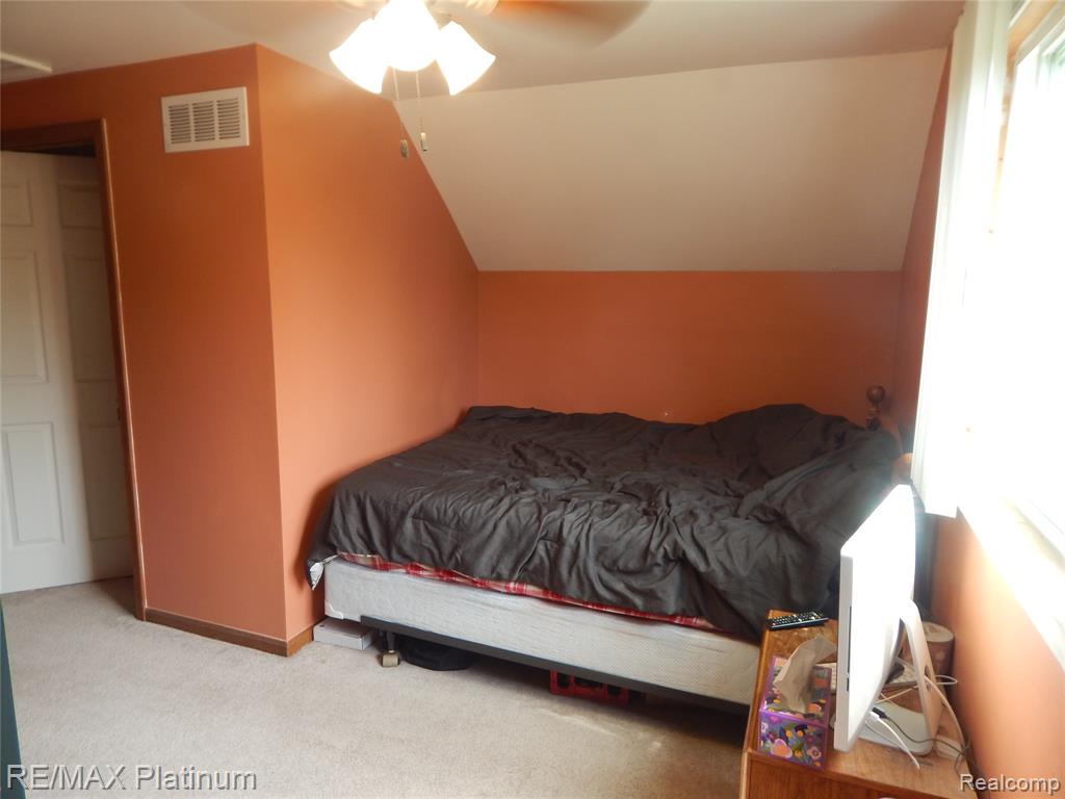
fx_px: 677
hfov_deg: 76.4
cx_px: 532
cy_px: 400
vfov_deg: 61.1
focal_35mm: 22
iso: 125
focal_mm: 4
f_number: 3
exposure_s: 1/30
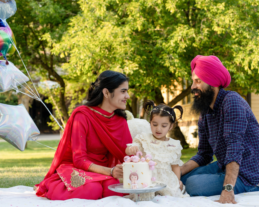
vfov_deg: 20.4
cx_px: 123
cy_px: 104
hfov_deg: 25.4
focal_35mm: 75
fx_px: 575
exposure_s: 1/200
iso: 200
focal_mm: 65
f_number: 4.5
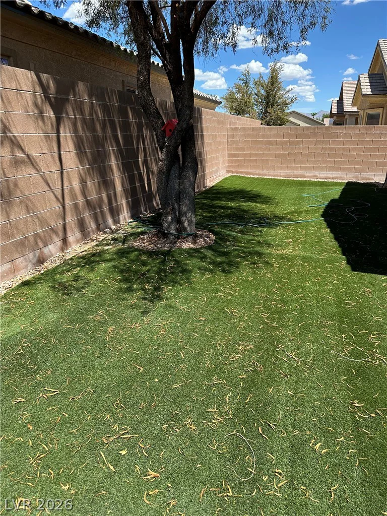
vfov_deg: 71.6
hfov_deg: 56.8
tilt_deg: -18.5
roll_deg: +0.0
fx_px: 358
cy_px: 258
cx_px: 194
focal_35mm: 24
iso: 80
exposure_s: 1/2110
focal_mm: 6.86
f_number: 1.78
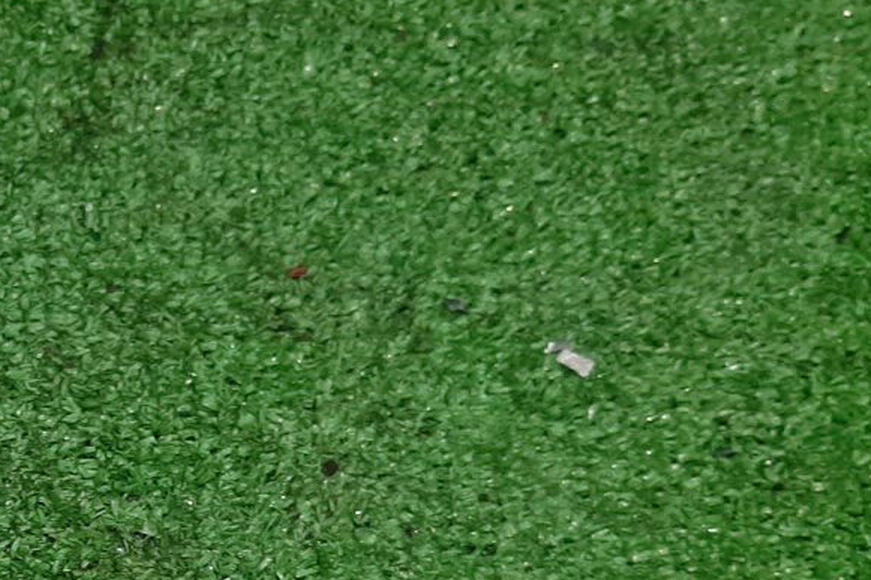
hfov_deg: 28.7
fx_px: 1620
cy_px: 676
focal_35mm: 67
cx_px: 52
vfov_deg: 19.3
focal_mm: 3.93
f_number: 1.7
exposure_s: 1/50
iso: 77
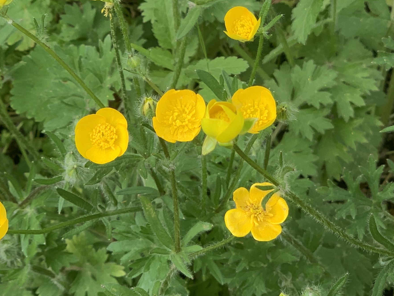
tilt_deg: -41.3
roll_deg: +2.3
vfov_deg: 12.5
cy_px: 44
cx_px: 193
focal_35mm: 118
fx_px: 1343
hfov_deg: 16.7
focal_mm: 6
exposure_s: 1/122
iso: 32
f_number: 2.4
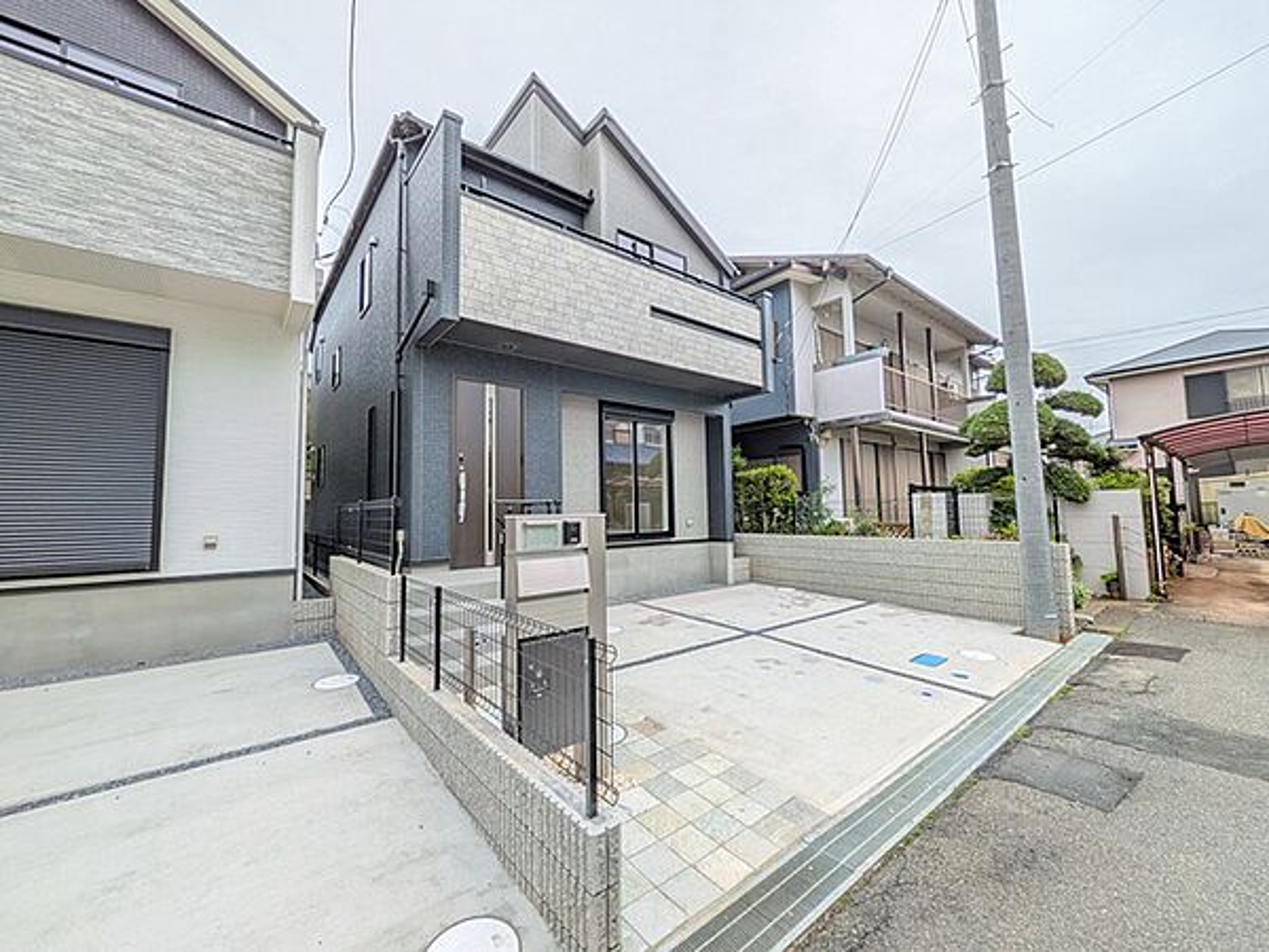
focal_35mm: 14
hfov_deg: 102.1
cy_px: 476
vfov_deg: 85.7
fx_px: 513
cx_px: 634
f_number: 2.2
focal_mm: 1.83
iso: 50
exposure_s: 1/1035
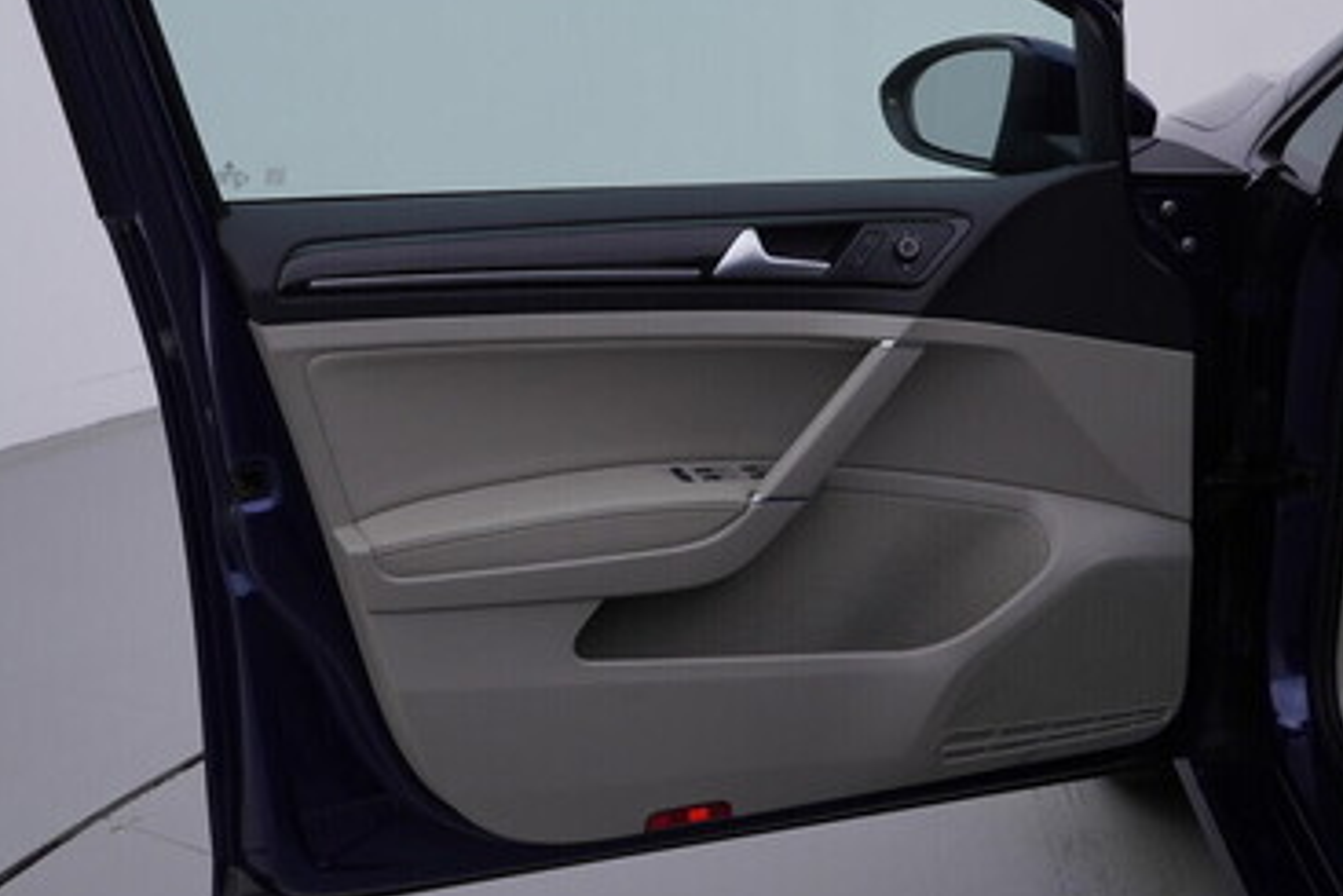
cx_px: 644
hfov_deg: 36.9
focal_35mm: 54
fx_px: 2015
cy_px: 305
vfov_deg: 25.0
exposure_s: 1/100
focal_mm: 24
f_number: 4.5
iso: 125
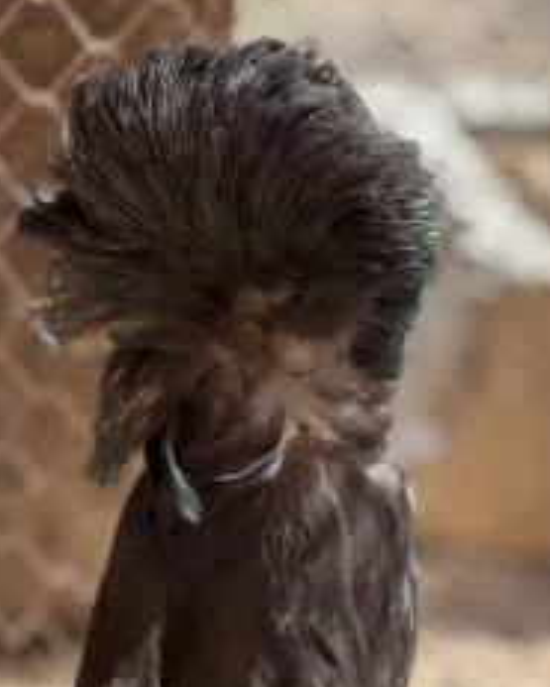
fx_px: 2643
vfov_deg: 14.7
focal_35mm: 130
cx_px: 232
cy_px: 559
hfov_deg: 11.9
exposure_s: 1/252
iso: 25
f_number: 2.8
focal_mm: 9
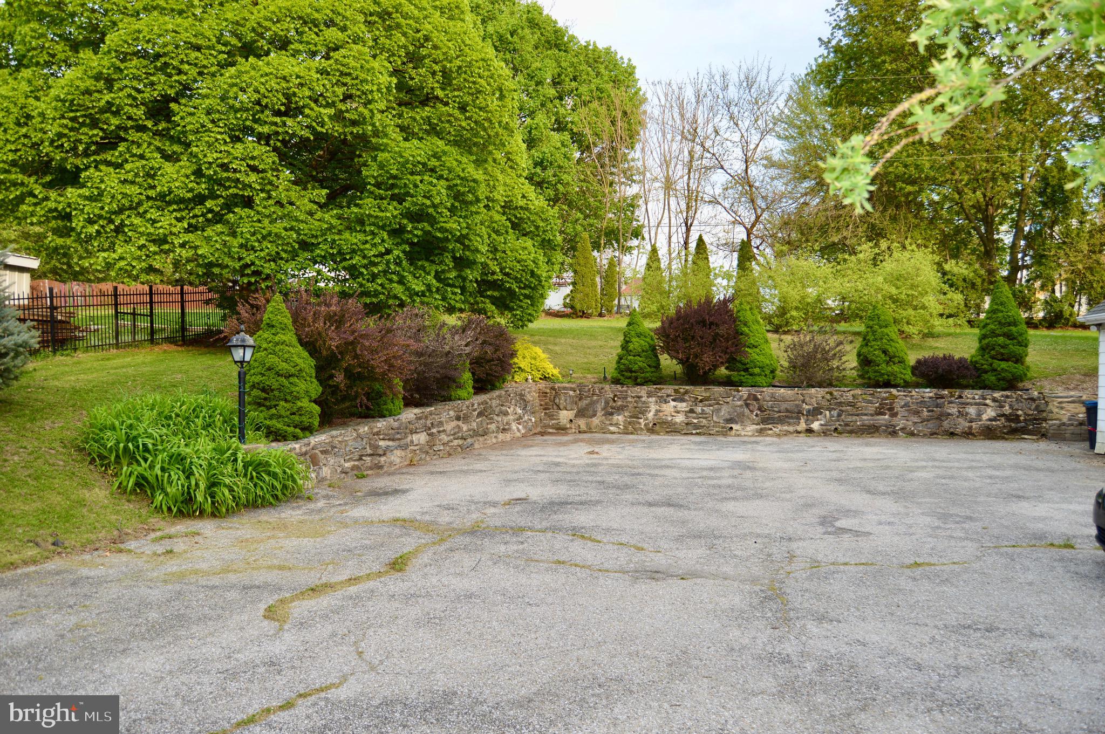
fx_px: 828
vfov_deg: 47.8
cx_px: 552
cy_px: 367
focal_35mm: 27
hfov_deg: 67.4
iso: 100
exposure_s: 1/200
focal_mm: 18
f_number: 4
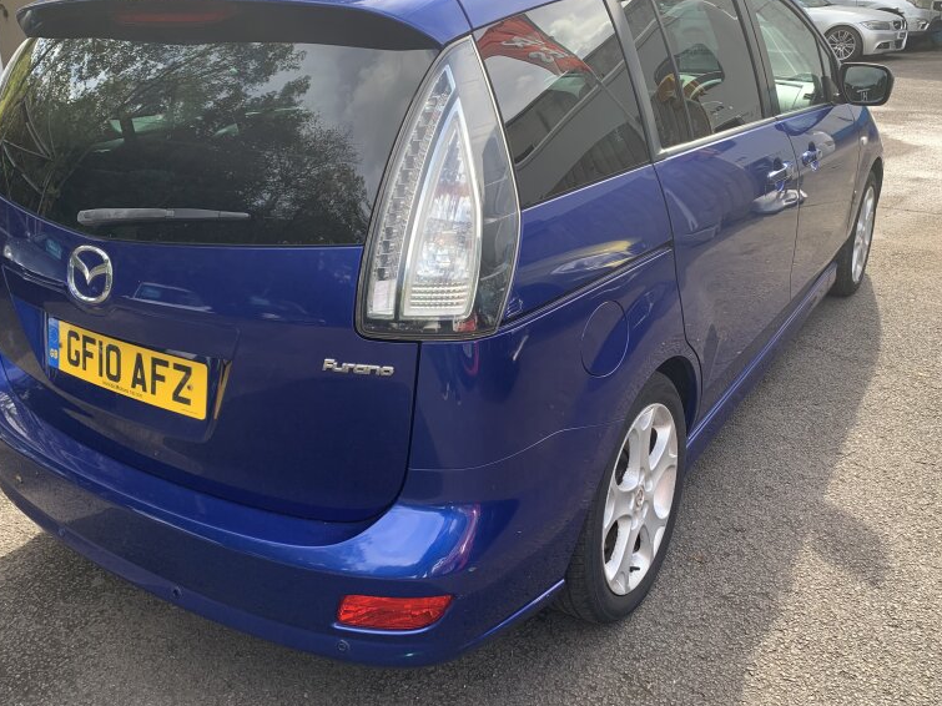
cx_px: 447
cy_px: 302
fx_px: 843
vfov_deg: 45.3
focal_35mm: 31
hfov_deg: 58.3
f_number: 1.8
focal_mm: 4.25
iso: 25
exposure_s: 1/306
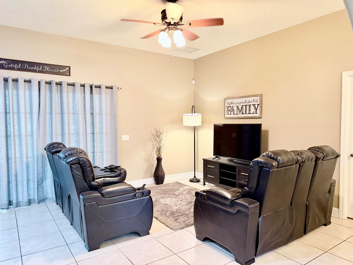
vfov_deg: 56.8
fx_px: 245
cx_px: 176
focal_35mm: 24
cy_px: 132
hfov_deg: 71.6
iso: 500
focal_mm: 6.76
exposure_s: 1/60
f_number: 1.78
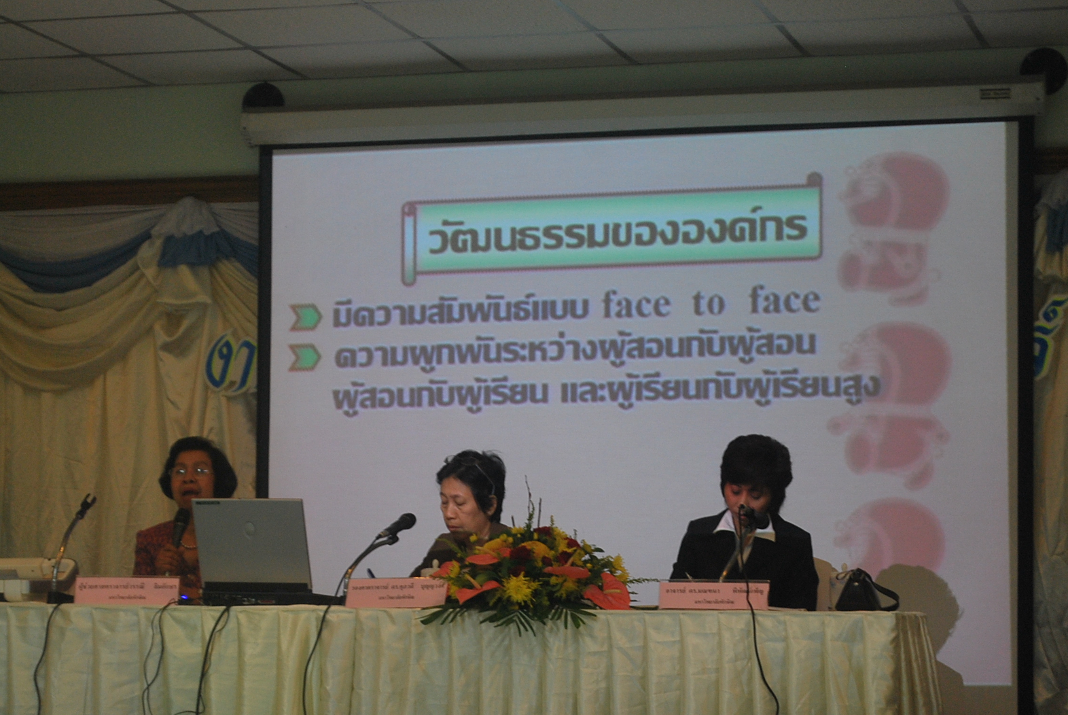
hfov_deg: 20.0
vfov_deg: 13.5
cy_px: 426
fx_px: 3018
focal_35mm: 102
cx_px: 438
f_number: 5.6
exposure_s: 1/15
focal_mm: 55
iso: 400
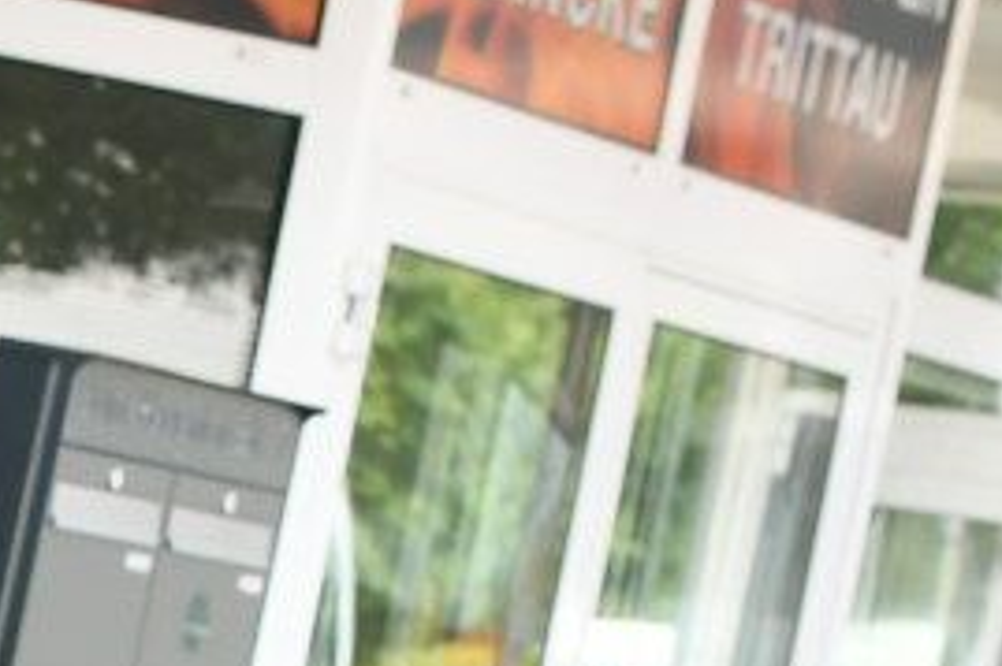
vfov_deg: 4.2
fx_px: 8706
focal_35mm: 313
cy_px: 1927
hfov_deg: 6.1
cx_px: -1903
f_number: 4.5
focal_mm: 35
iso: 400
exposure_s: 1/250
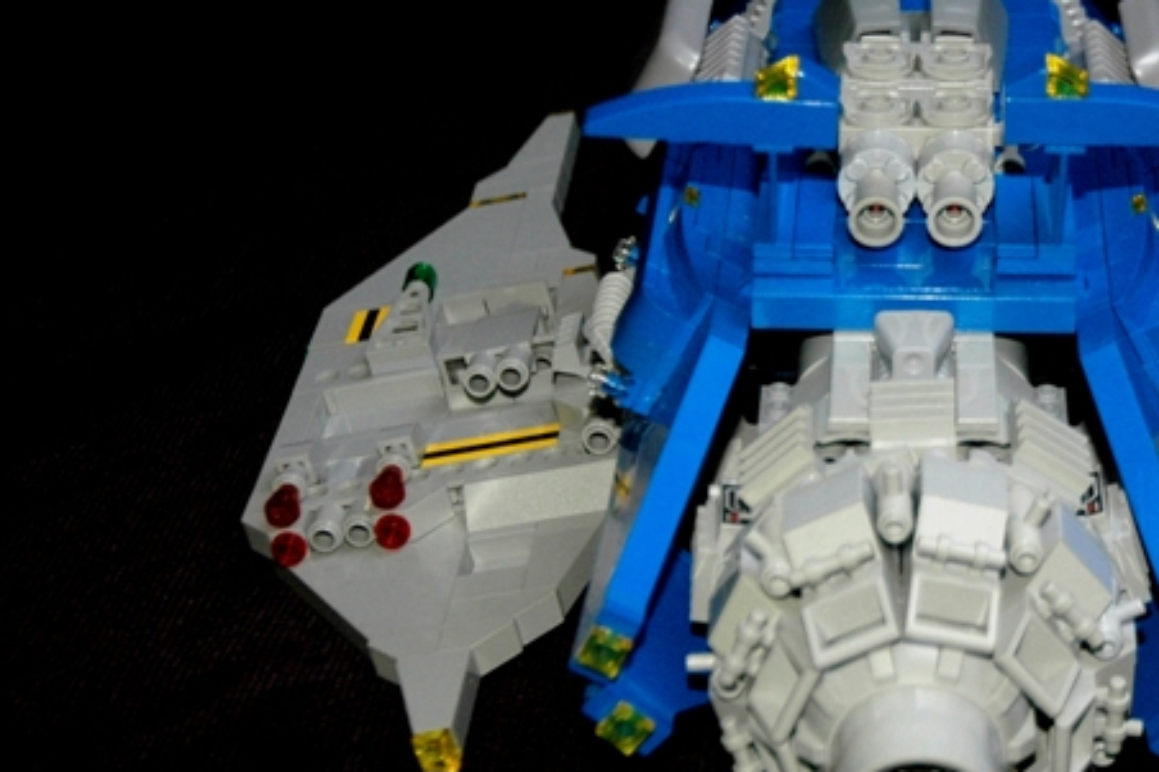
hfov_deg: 21.7
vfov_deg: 14.7
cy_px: 346
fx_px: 2989
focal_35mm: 93
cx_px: 913
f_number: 4.2
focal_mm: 35
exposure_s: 1/60
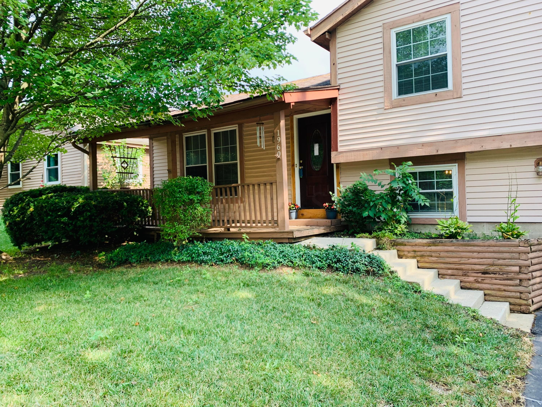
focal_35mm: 26
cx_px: 271
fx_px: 407
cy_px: 204
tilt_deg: +0.3
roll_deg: +2.0
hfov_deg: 67.3
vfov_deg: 53.1
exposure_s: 1/208
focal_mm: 4.25
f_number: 1.8
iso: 25
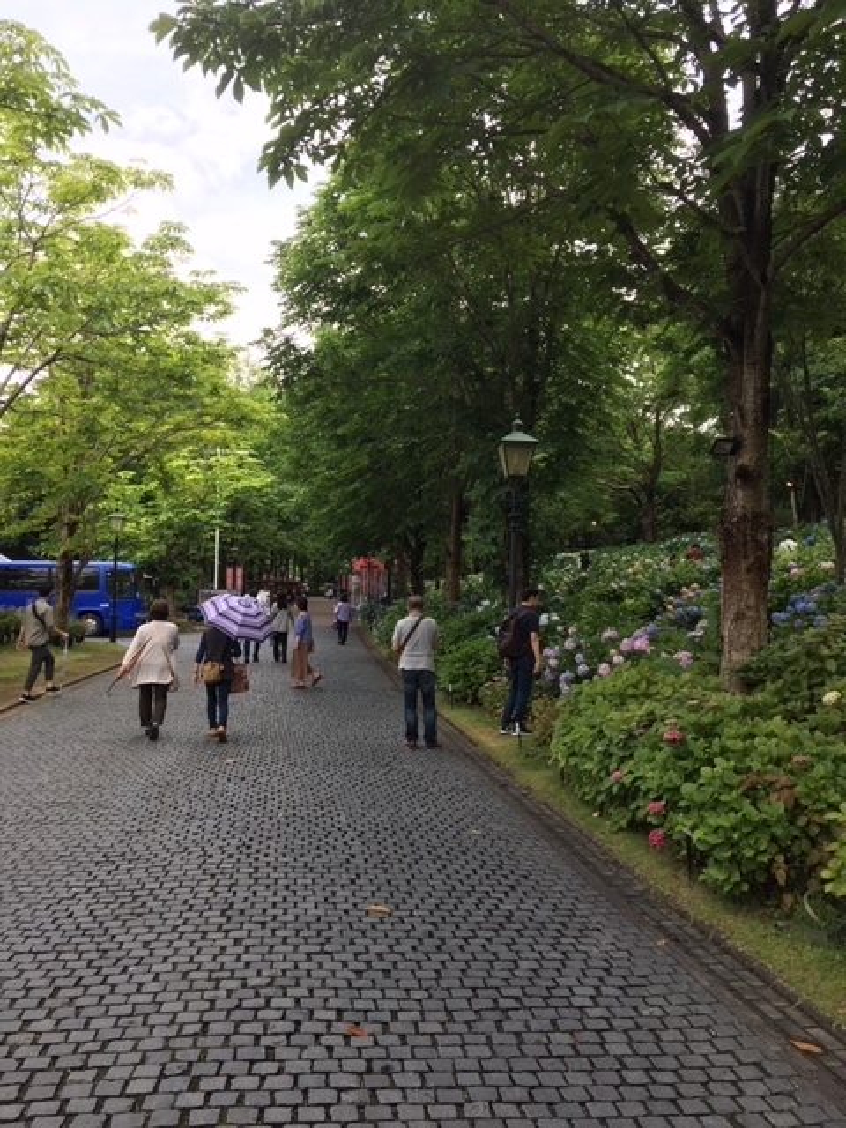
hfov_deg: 48.2
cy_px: 564
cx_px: 423
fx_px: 945
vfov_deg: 61.7
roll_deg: -0.8
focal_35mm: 29
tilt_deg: +2.1
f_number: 2.2
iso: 25
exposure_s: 1/371
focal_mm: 4.15
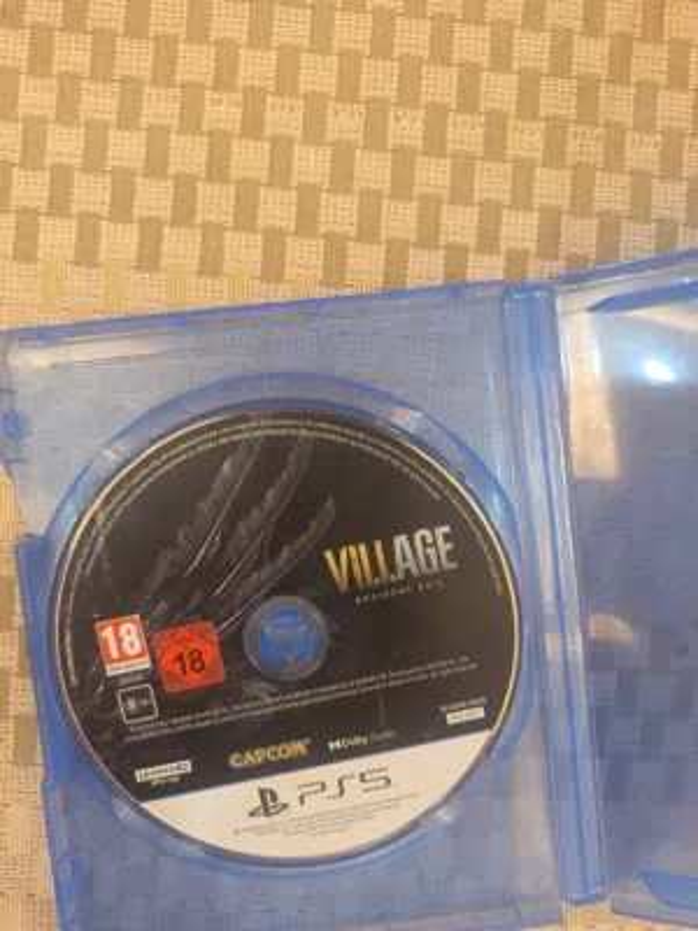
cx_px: 349
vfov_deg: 71.6
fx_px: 645
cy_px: 466
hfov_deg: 56.8
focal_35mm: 24
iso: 1361
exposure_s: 1/33.3
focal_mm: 5.25
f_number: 1.75
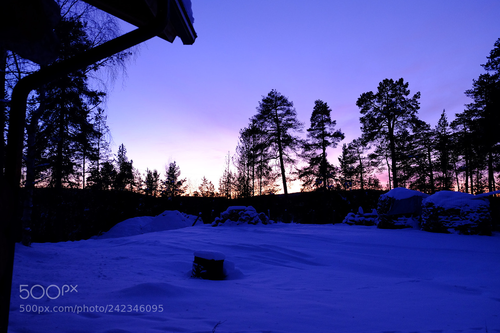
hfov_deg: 65.5
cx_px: 250
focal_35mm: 28
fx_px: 389
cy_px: 166
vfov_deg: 46.4
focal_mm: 18.8
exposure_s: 1/45
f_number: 2.8
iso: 800
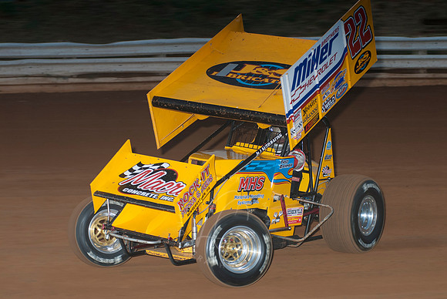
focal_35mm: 120
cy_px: 150
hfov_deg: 17.0
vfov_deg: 11.4
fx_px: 1491
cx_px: 224
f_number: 4
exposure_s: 1/400
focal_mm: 80
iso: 200
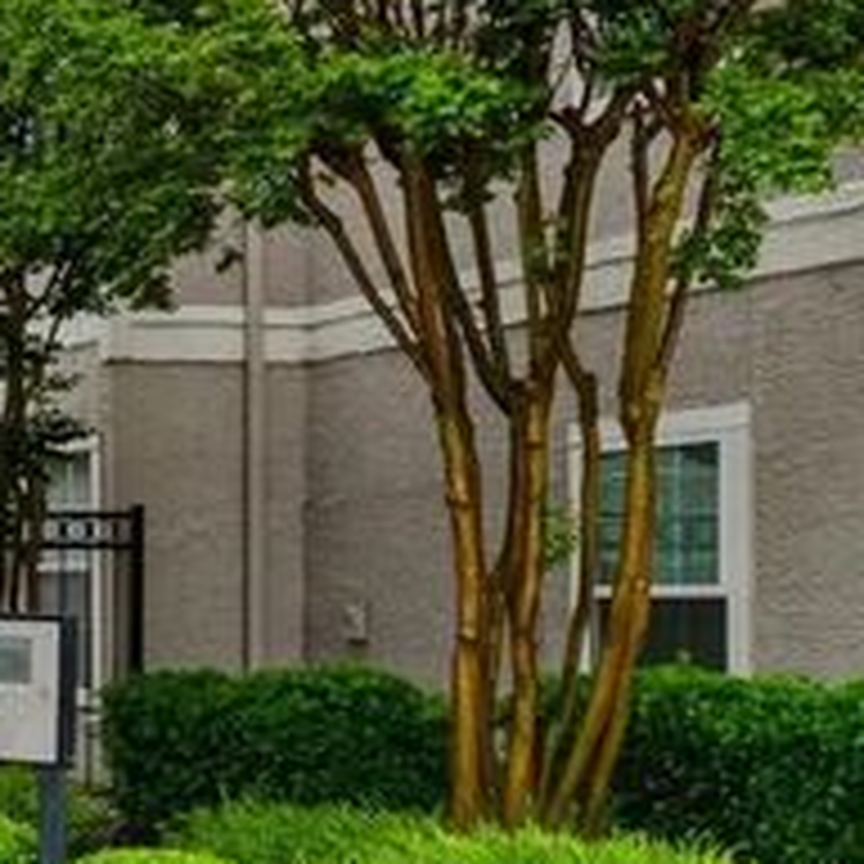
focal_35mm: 68
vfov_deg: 25.4
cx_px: -864
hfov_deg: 17.8
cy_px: 441
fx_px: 1920
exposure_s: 1/250
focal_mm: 10
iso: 100
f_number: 5.6
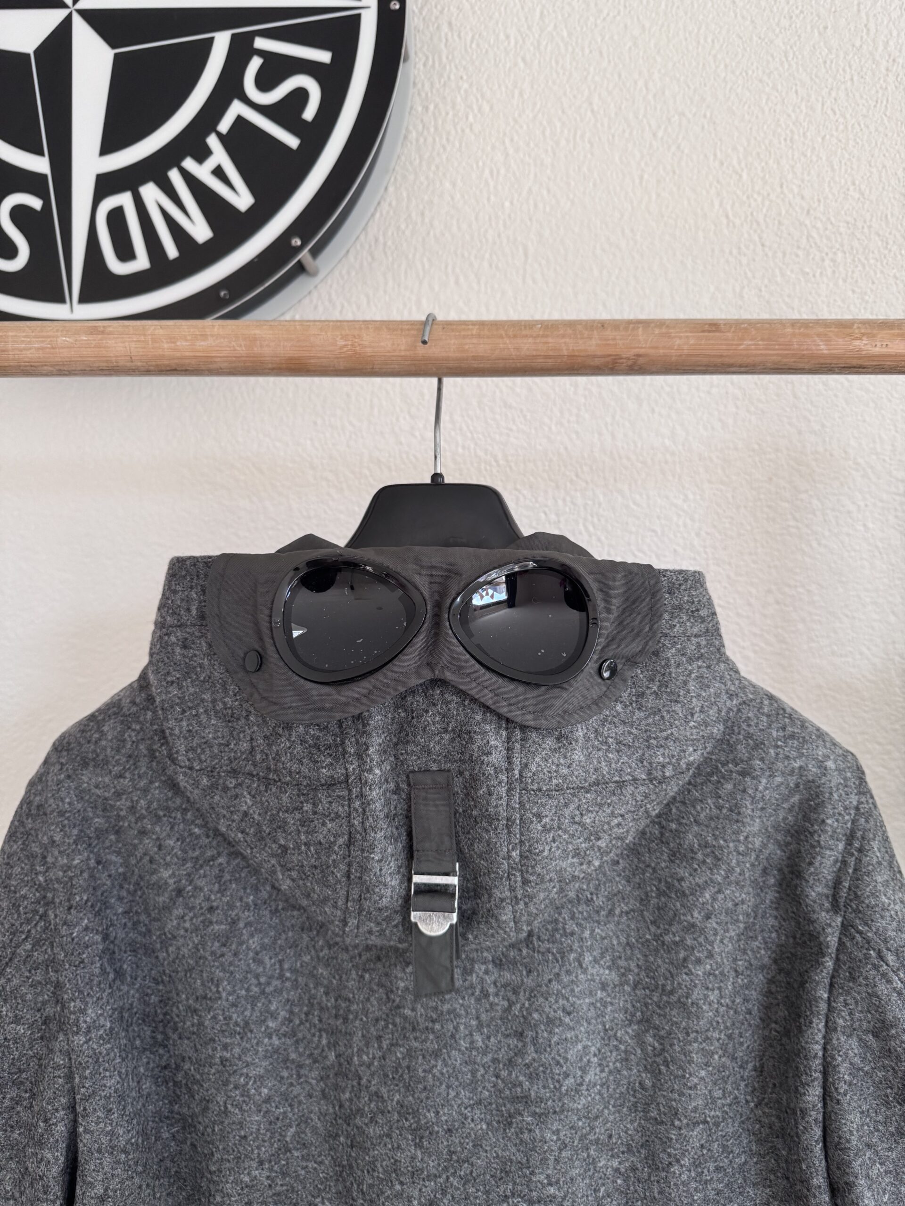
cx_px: 452
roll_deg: +0.2
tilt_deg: -3.1
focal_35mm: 24
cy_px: 603
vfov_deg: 71.6
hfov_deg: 56.8
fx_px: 837
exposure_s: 1/106
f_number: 1.78
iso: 200
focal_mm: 6.76
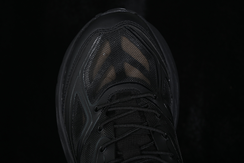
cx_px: 122
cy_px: 82
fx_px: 508
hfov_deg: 27.0
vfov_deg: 18.2
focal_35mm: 75
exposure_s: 1/60
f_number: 6.3
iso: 160
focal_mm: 50
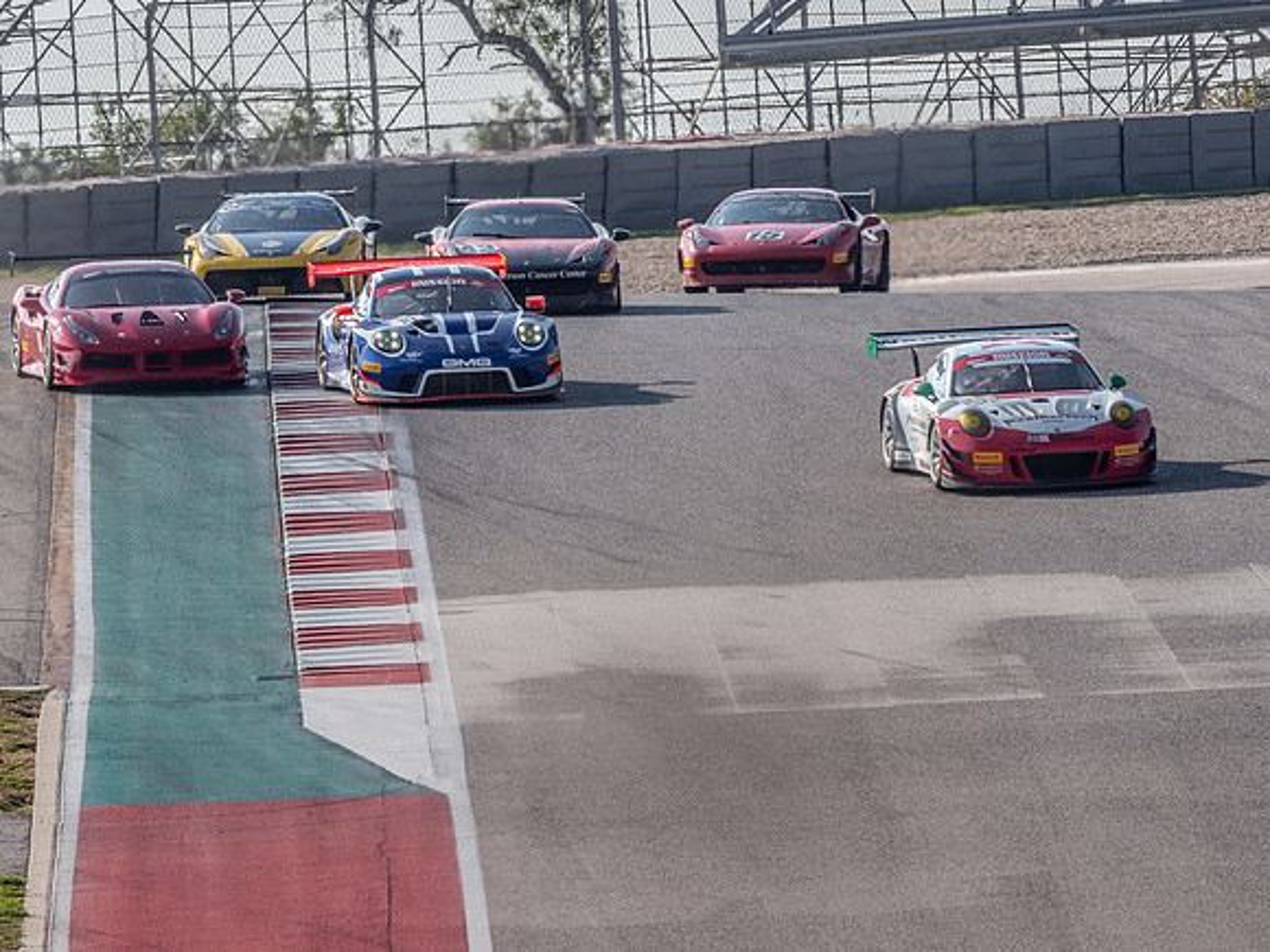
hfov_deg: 2.9
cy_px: 416
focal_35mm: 677
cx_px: 555
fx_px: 24832
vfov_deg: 2.2
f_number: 13
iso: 200
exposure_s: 1/250
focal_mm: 300
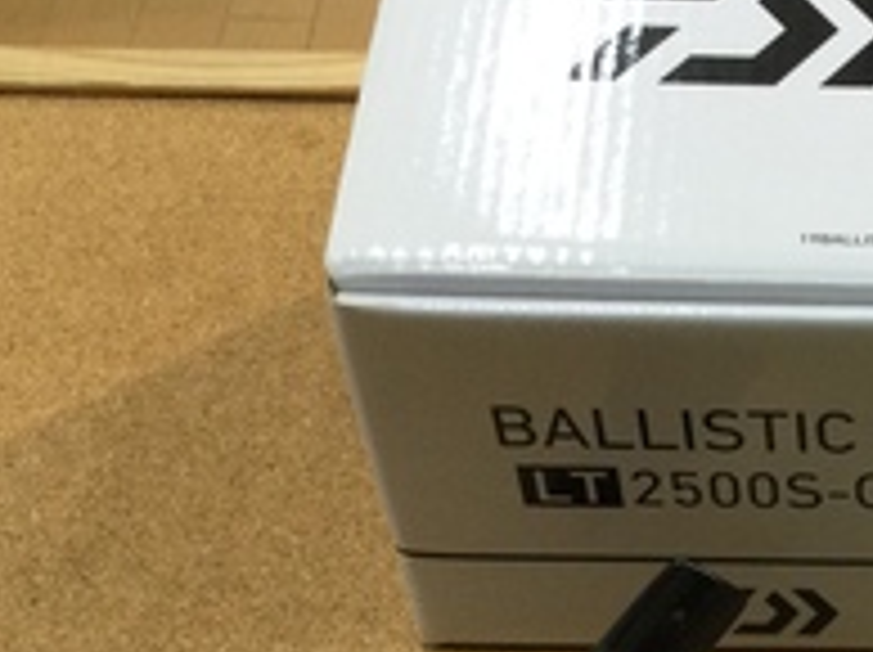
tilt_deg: -54.0
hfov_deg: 19.3
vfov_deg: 14.7
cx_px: 1053
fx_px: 2418
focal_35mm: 96
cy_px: 845
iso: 32
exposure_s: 1/40
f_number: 2.4
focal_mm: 3.3
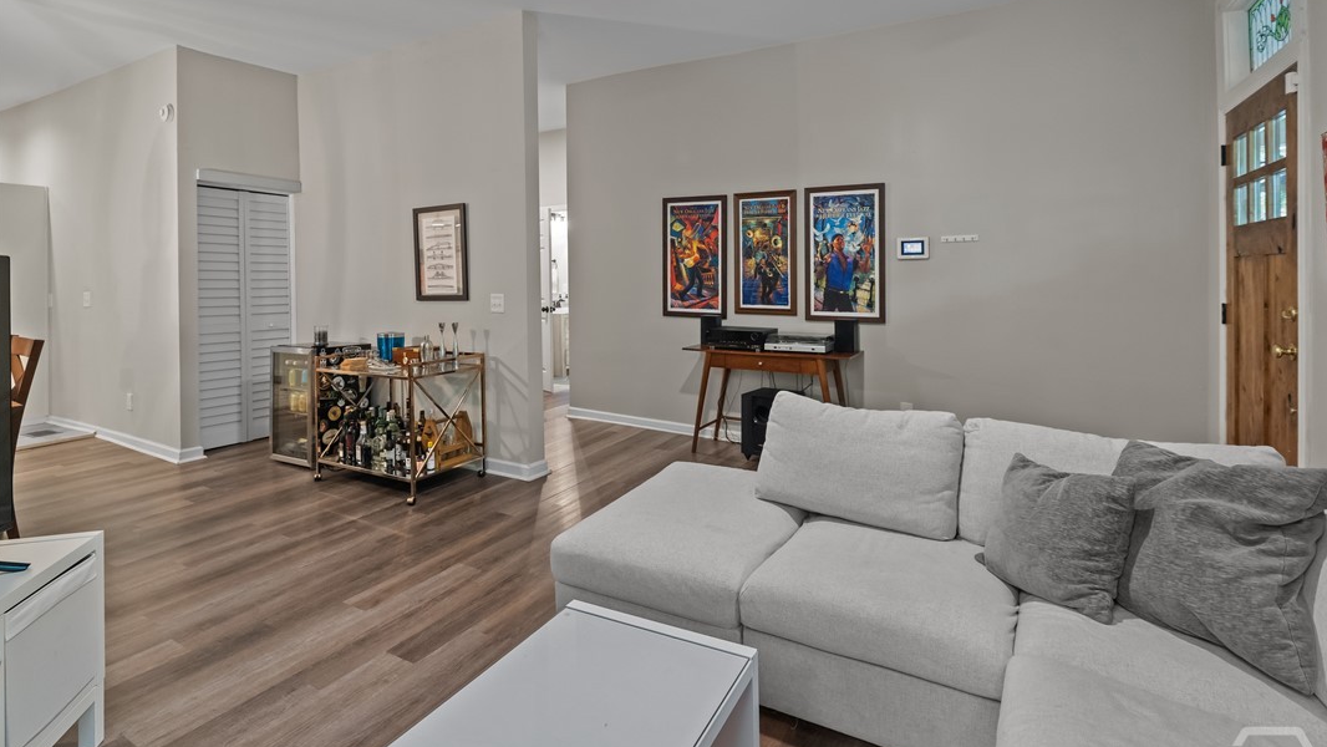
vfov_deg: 66.9
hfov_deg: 99.4
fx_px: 563
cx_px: 670
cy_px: 415
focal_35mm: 16
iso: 8000
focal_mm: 15
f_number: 6.3
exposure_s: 1/30
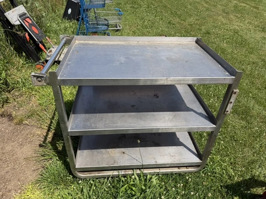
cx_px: 133
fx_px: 184
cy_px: 100
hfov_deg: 71.6
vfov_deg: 56.8
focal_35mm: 24
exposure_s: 1/3953
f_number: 1.78
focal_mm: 6.76
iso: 80
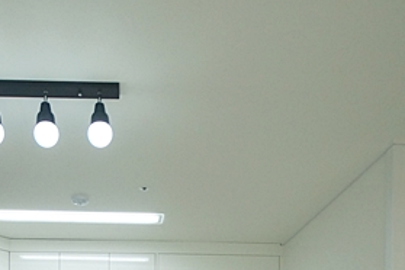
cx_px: 138
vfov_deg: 25.2
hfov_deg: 44.8
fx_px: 484
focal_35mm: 43
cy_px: 383
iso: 800
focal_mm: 10
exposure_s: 1/250
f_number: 4
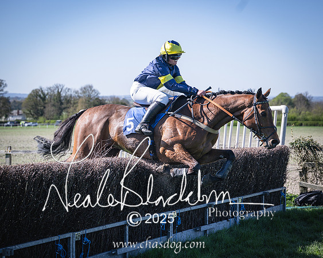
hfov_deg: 22.0
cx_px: 175
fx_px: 829
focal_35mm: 87
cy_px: 129
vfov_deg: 17.7
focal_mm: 72
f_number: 4
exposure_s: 1/1600
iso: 200
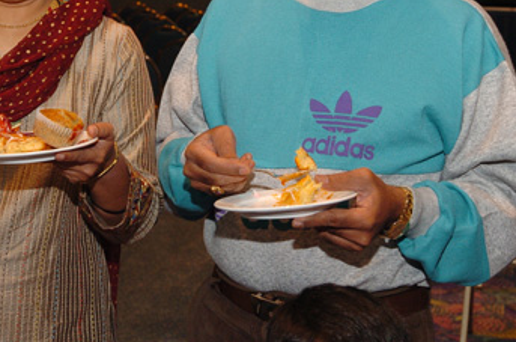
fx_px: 1314
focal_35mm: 92
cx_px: 173
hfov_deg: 22.1
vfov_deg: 14.7
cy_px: 55
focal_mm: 35
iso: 400
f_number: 5
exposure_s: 1/15
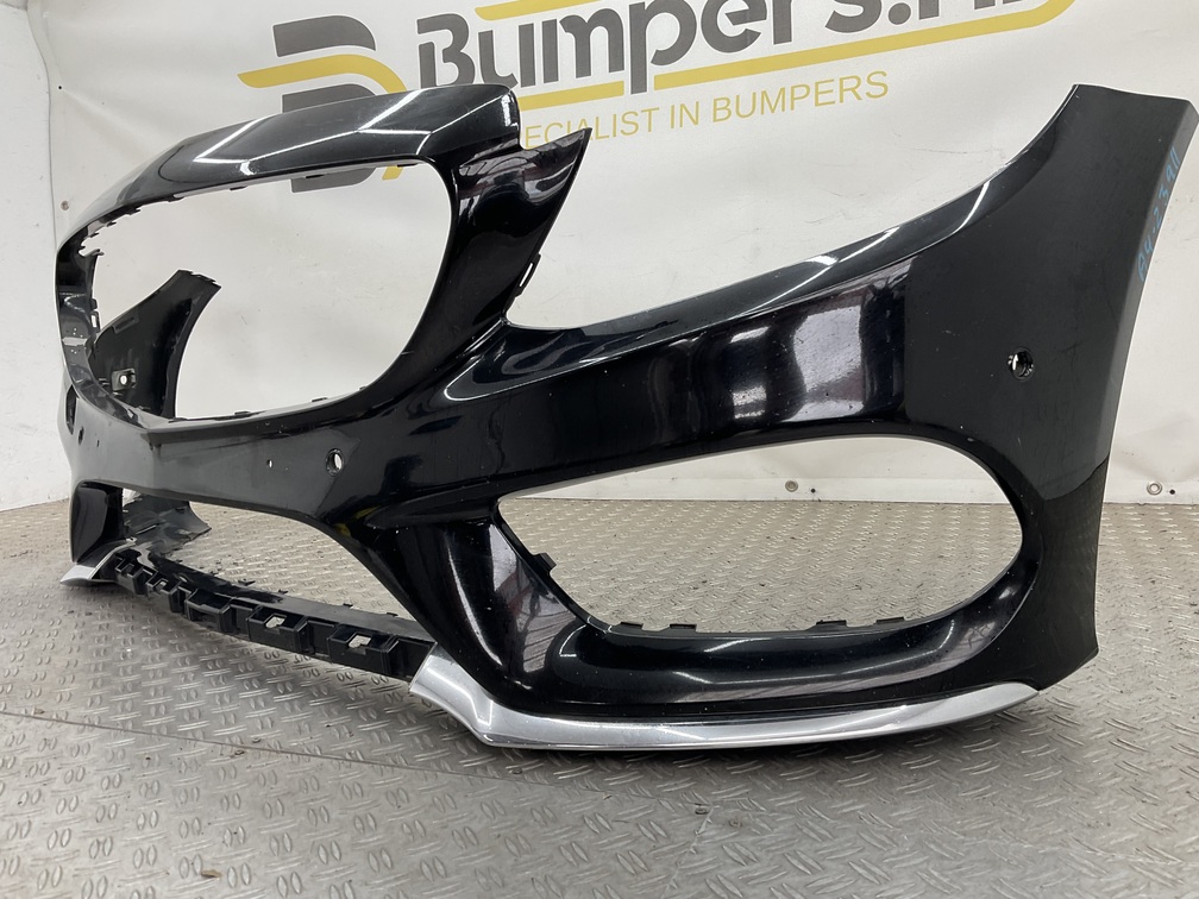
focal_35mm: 29
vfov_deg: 48.2
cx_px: 600
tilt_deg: -6.3
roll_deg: +2.5
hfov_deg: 61.7
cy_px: 450
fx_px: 1004
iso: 32
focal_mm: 3
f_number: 1.8
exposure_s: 1/120
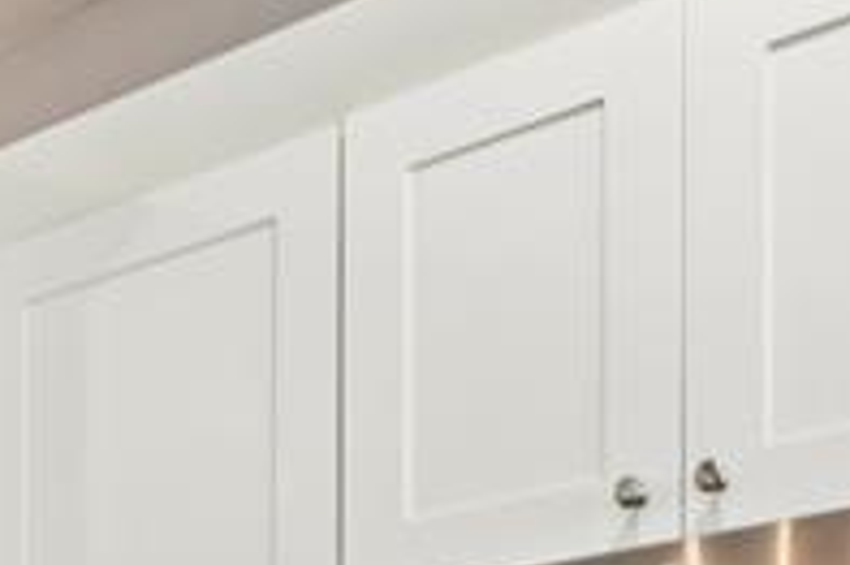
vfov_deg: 14.1
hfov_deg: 24.0
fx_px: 1958
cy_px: 1091
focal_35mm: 83
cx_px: 121
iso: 320
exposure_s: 1/3.33
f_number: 13
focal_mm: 16
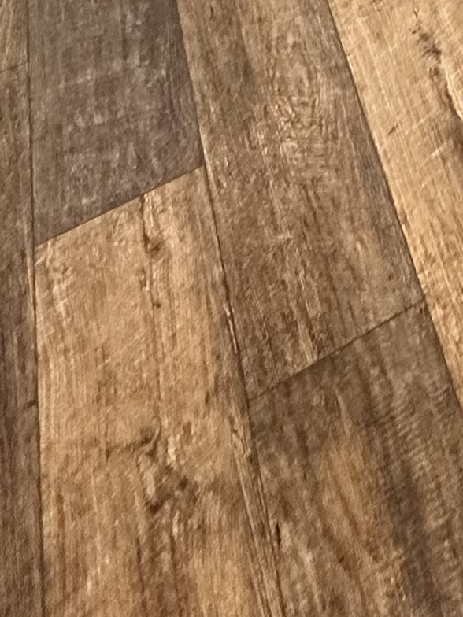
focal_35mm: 72
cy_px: -771
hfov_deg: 16.5
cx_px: 871
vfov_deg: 16.2
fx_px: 1284
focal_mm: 2.22
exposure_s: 1/60
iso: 250
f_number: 2.2
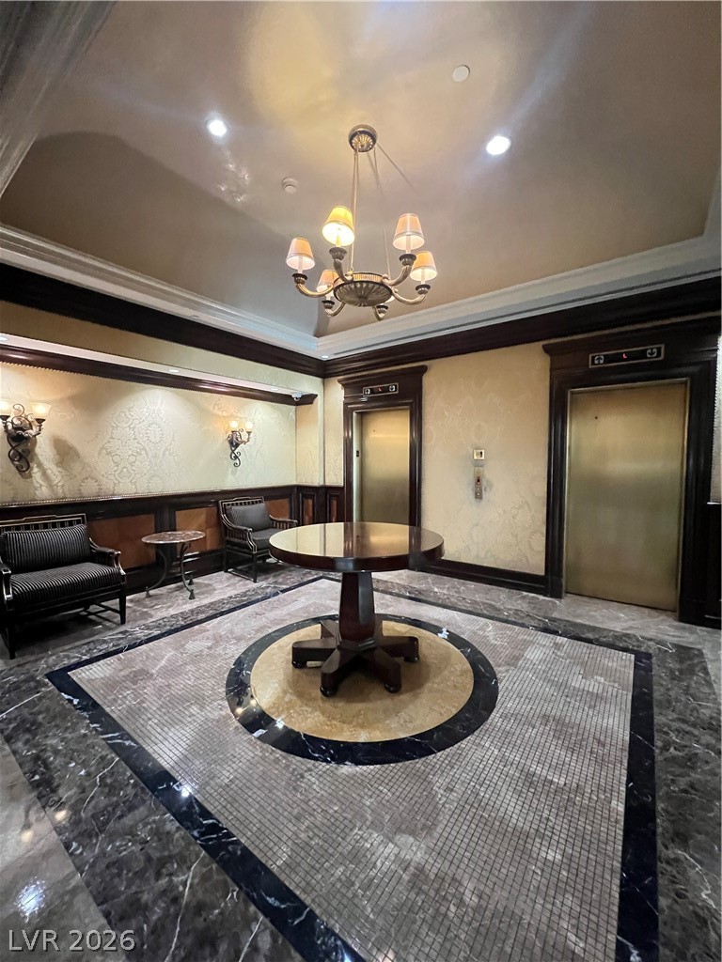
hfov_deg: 89.9
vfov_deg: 106.2
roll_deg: +0.2
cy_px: 481
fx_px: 362
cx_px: 361
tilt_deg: -3.0
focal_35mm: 13
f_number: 1.8
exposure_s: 1/40
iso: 1000
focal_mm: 1.57
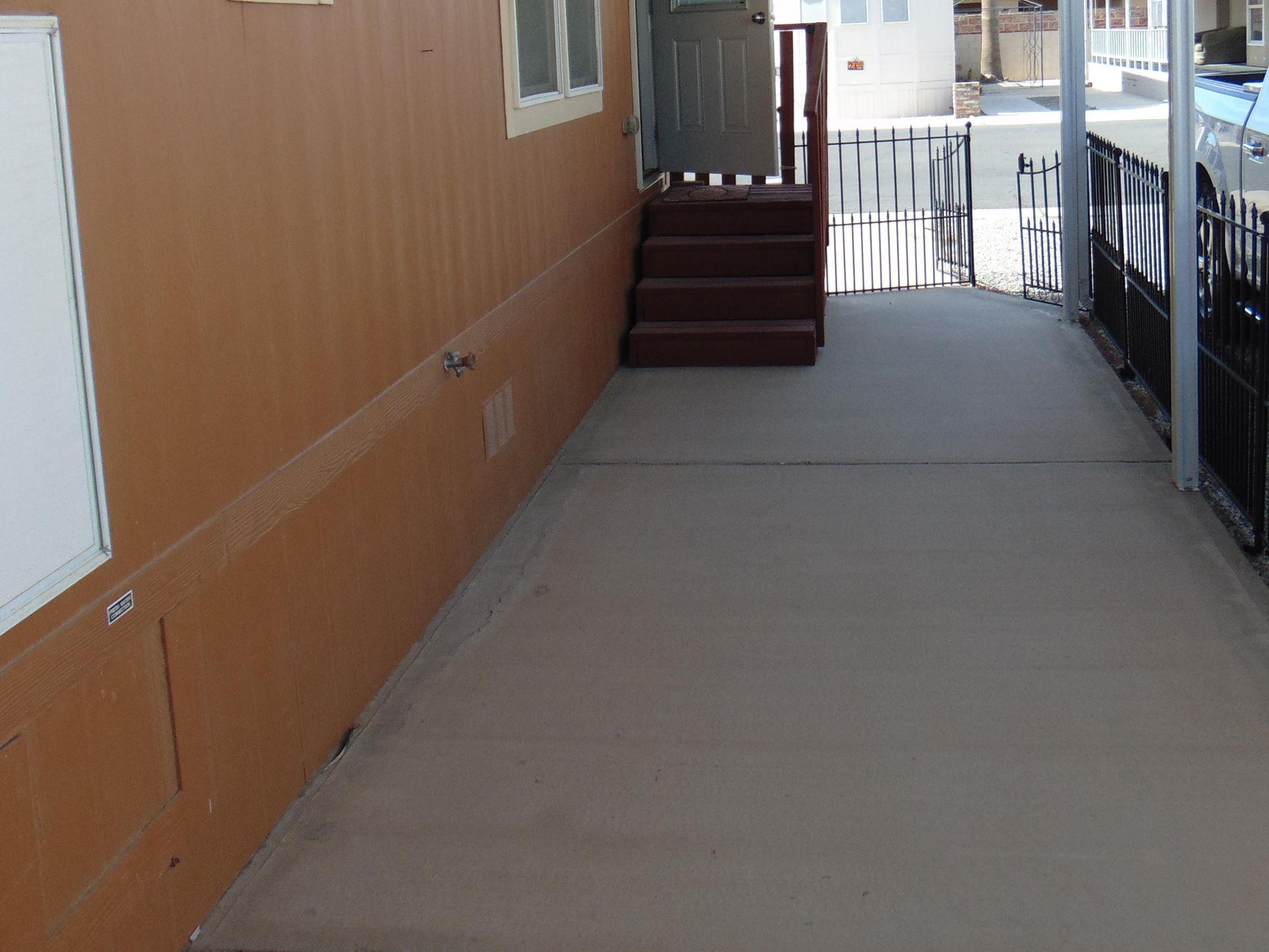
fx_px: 1430
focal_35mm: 39
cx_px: 719
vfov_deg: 35.9
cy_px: 228
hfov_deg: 47.7
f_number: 3
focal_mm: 4.5
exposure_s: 1/400
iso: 80
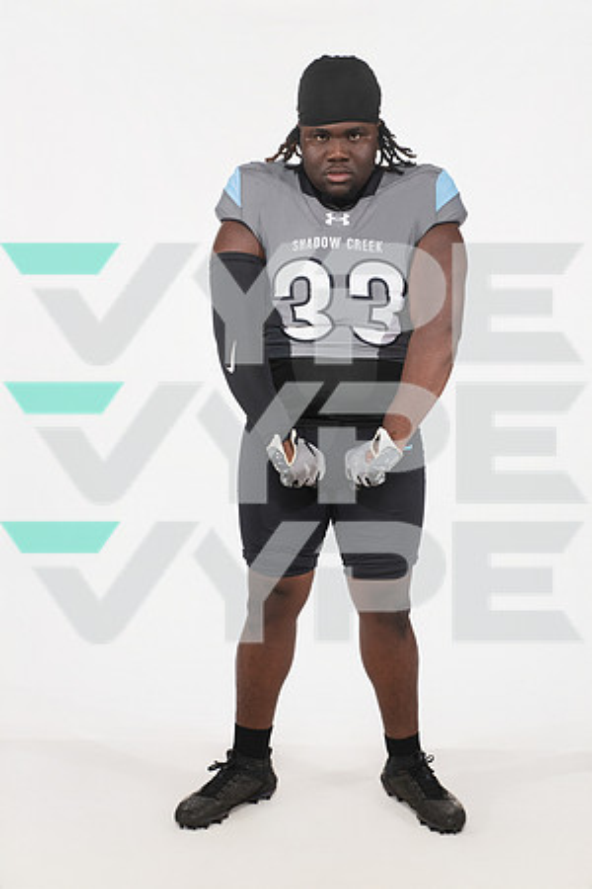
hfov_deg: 29.2
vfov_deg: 42.7
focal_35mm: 46
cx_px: 296
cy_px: 444
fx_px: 1135
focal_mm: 46
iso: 500
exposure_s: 1/320
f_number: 7.1
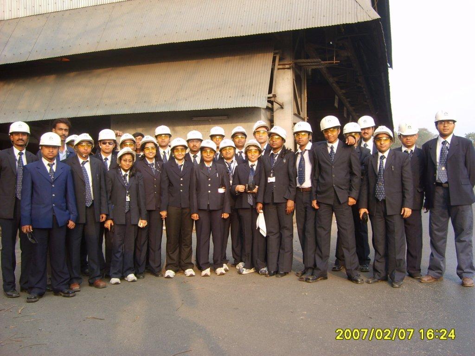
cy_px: 178
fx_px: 480
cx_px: 238
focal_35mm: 35
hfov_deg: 52.6
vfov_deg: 40.7
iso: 50
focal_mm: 5.8
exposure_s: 1/125
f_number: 2.8
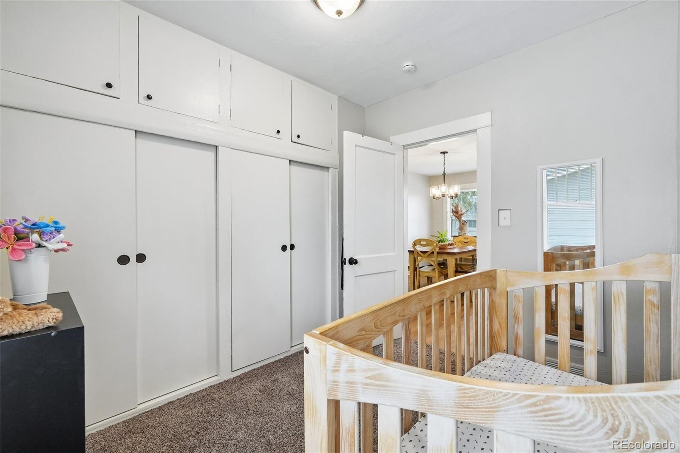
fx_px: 283
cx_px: 340
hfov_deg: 100.4
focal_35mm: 15
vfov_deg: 77.3
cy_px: 226
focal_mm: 10
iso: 800
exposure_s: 1/15
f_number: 8
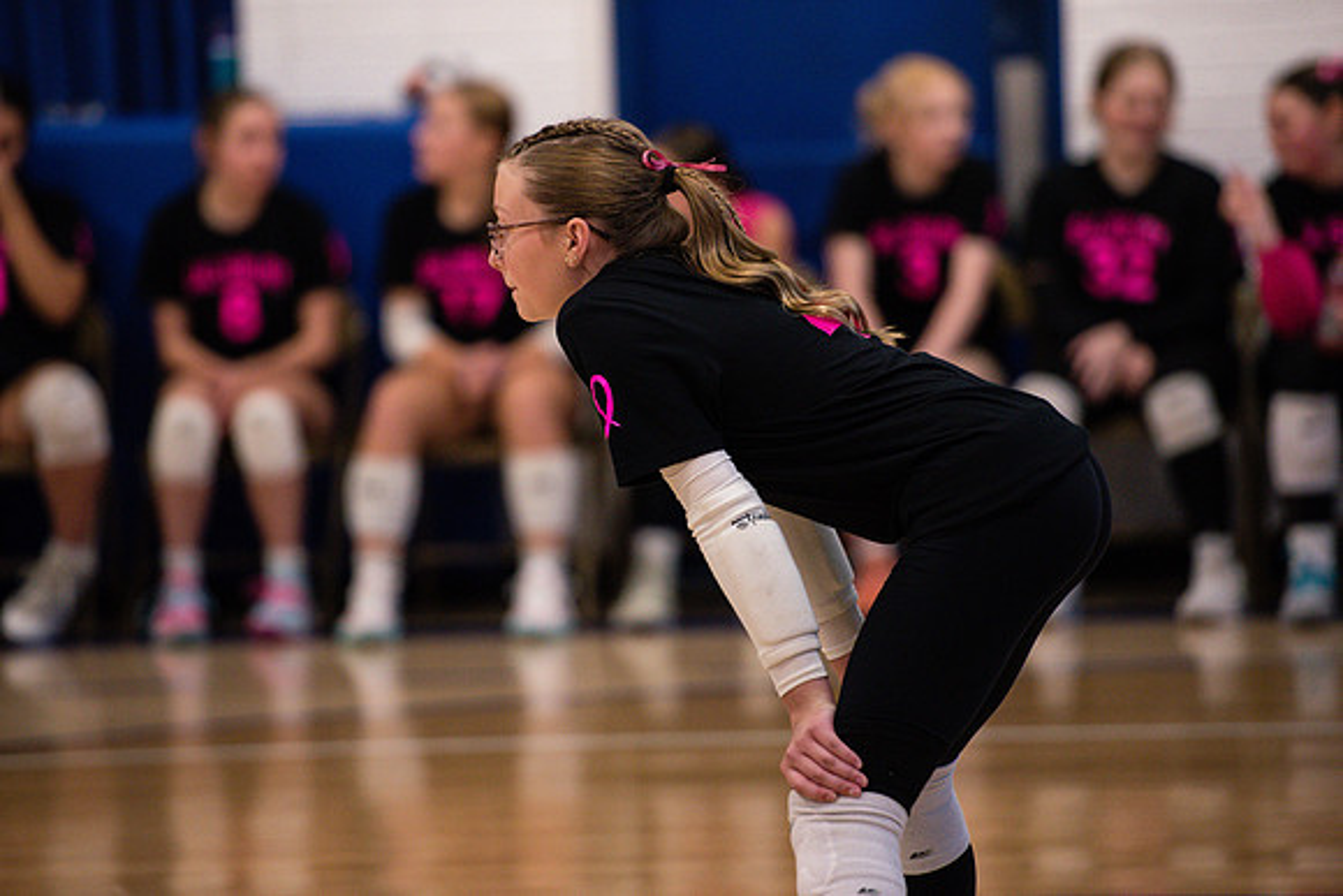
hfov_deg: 10.3
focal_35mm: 200
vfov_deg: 6.9
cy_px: 448
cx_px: 672
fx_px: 7463
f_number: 2.8
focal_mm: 200
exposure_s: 1/400
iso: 2200
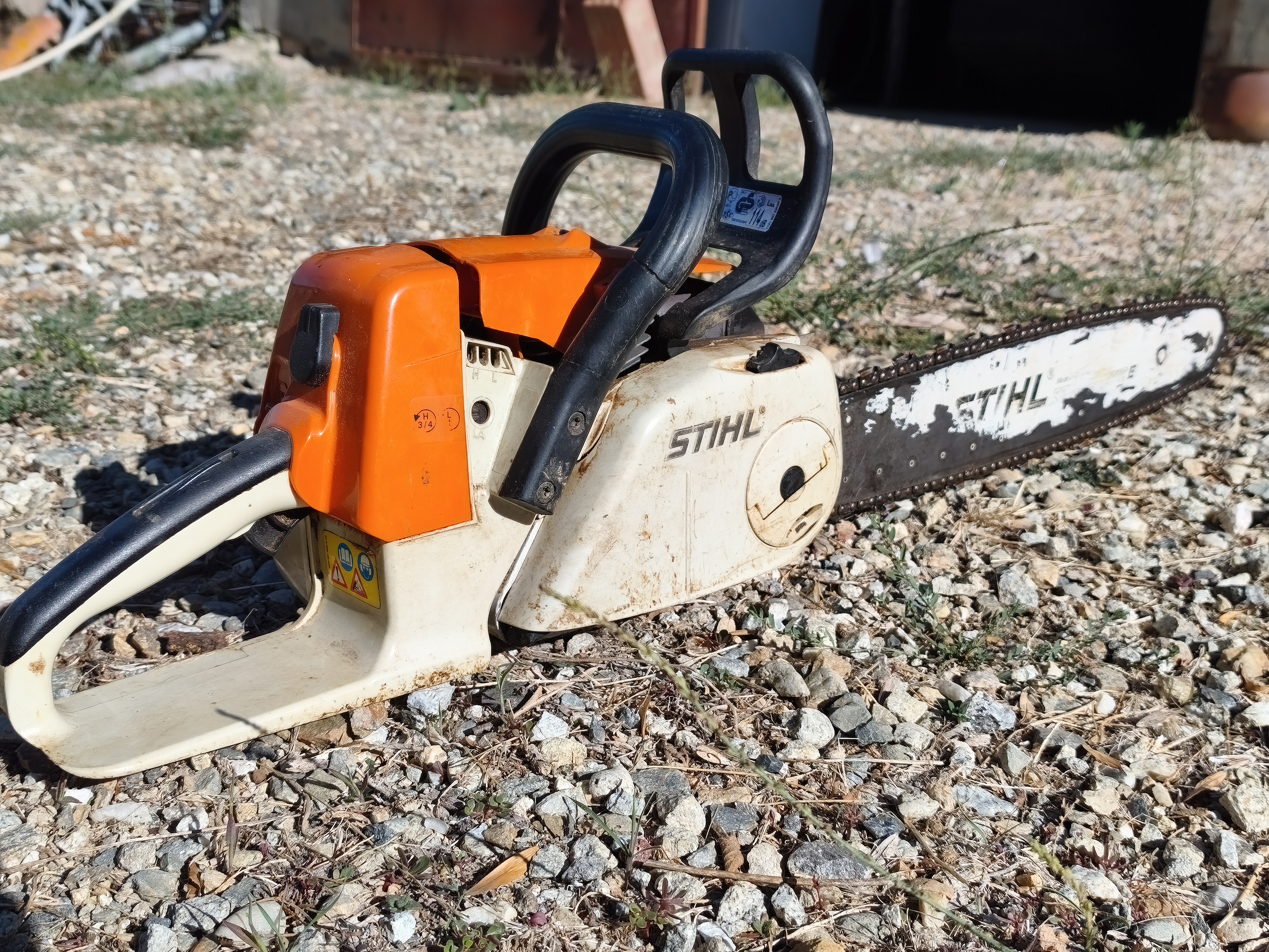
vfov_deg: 37.7
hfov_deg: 49.0
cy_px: 476
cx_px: 634
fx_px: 1393
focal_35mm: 38
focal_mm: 6.06
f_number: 1.7
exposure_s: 1/916
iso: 50
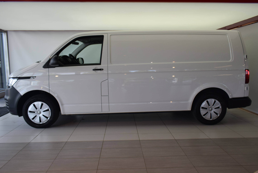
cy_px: 86
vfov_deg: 48.0
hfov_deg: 67.3
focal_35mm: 27
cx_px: 129
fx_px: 194
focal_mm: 18
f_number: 6.3
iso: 400
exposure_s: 1/160
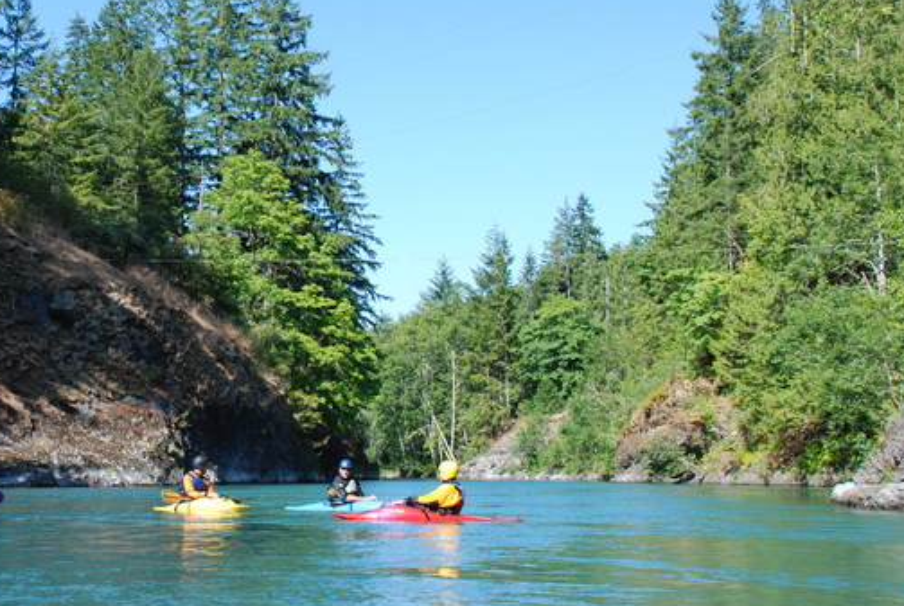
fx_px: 1559
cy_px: 258
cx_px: 261
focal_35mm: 62
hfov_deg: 31.9
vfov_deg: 22.0
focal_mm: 26
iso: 125
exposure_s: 1/160
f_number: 6.3
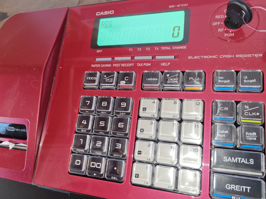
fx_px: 200
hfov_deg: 67.3
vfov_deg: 53.1
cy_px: 100
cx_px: 133
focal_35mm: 26
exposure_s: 1/113
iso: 50
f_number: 1.8
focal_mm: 5.4
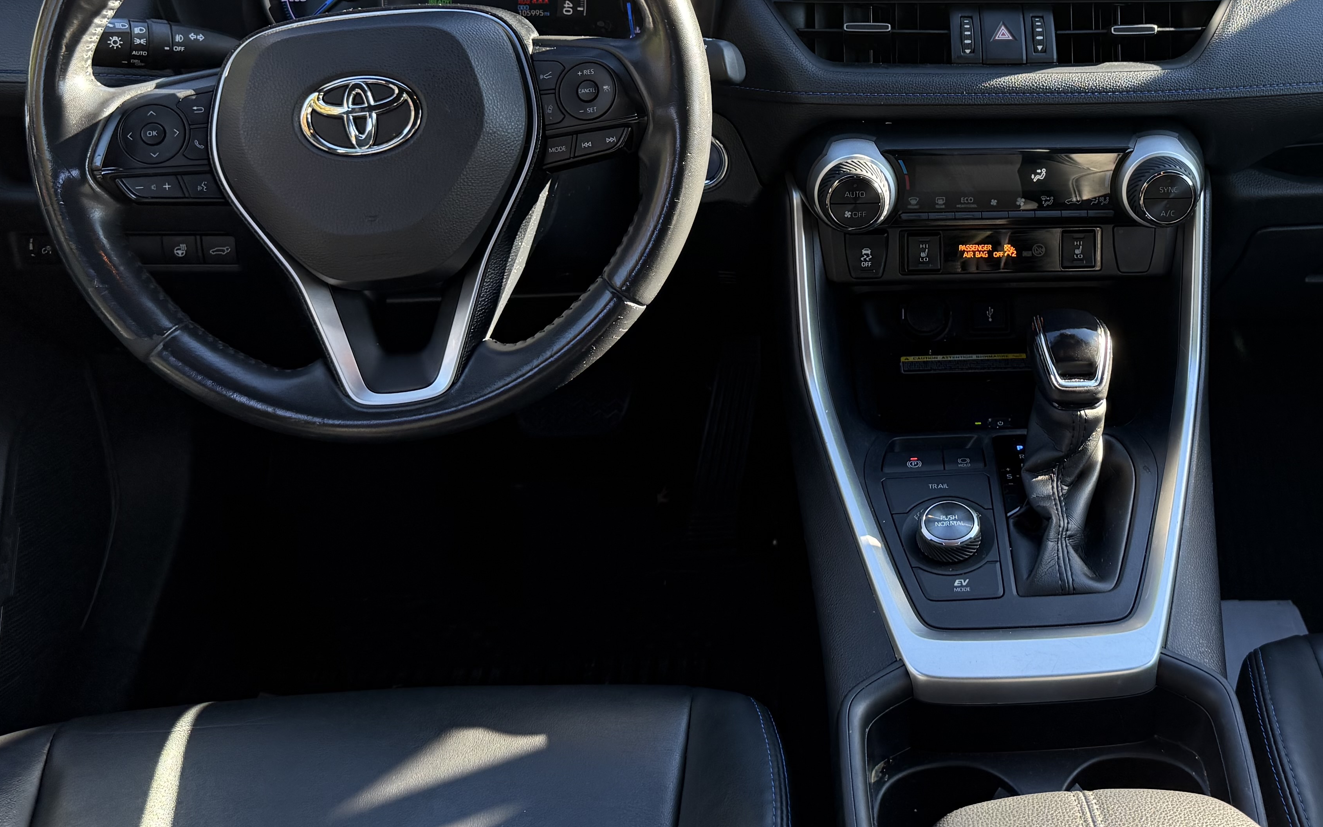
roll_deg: -2.0
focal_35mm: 43
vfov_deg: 29.2
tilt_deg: -23.8
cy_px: 168
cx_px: 965
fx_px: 1550
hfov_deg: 44.9
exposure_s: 1/239
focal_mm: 6.76
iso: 125
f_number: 1.78
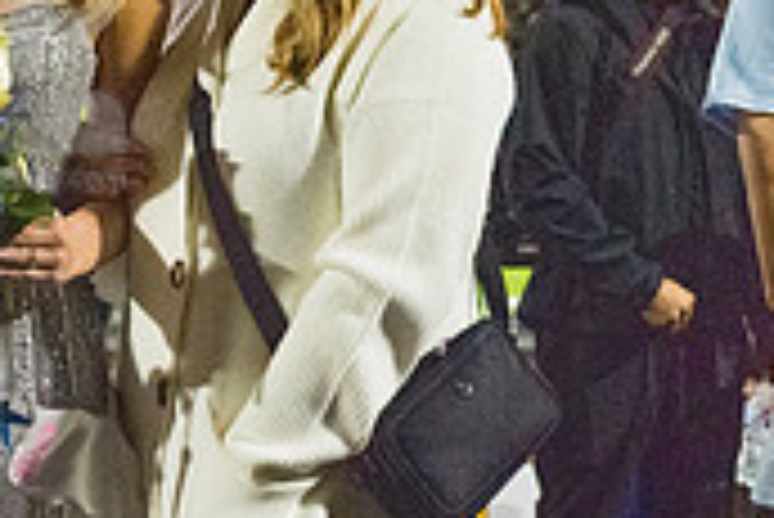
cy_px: 34
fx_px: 3981
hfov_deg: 11.0
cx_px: -9
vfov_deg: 7.4
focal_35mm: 185
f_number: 5
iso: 8000
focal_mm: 55
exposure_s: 1/500
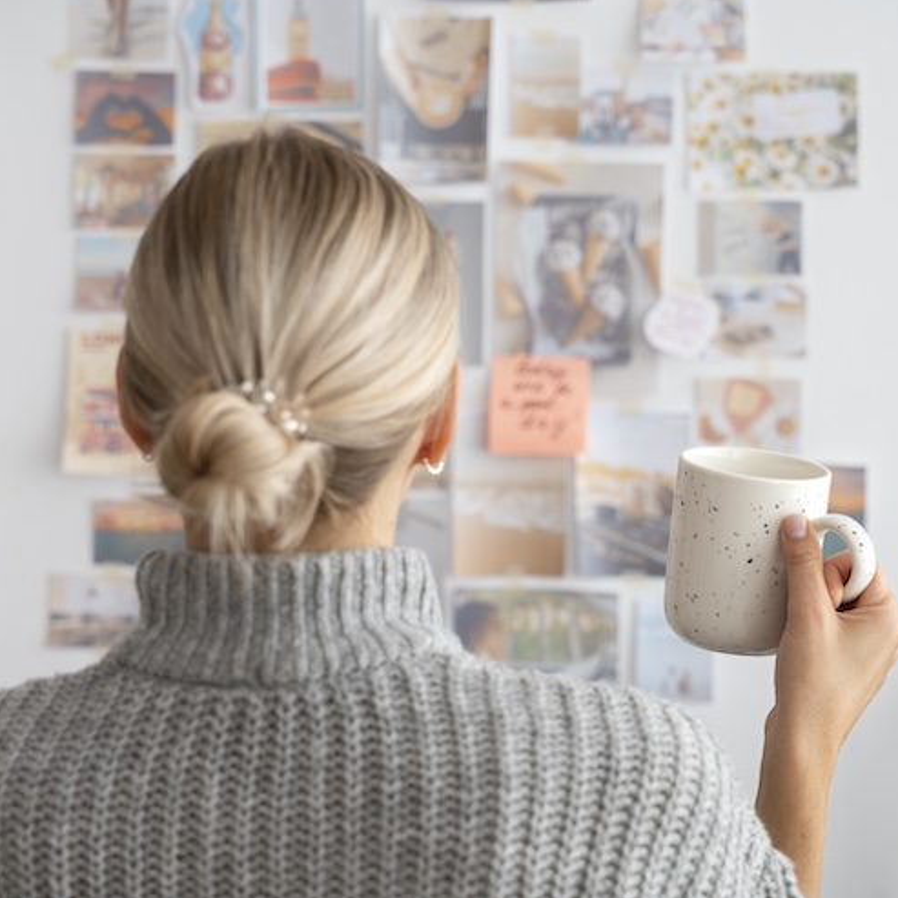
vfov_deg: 17.9
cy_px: 445
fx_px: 2847
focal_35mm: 97
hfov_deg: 17.9
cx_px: 472
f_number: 3.5
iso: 250
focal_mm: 75
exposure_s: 1/500
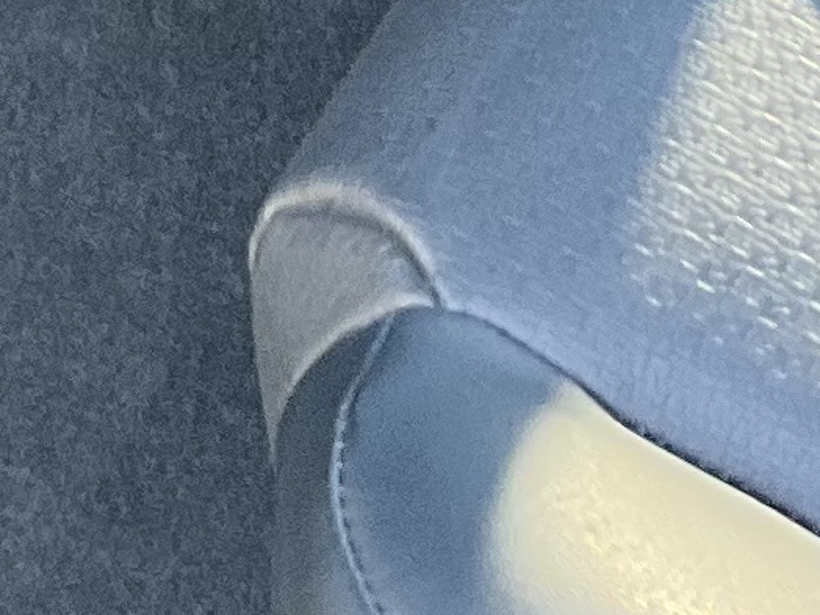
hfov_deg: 8.8
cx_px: 859
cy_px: -1635
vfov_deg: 5.9
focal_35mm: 223
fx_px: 5283
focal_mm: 3
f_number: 1.8
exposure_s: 1/78
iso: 64
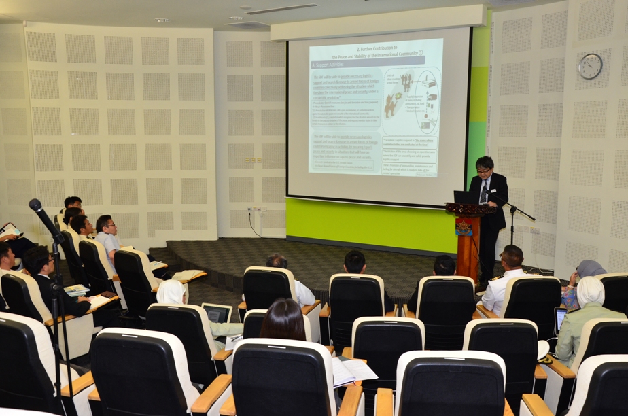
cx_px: 314
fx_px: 574
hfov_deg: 57.3
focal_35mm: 33
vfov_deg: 39.8
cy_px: 208
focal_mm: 22
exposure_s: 1/60
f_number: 7.1
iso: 800
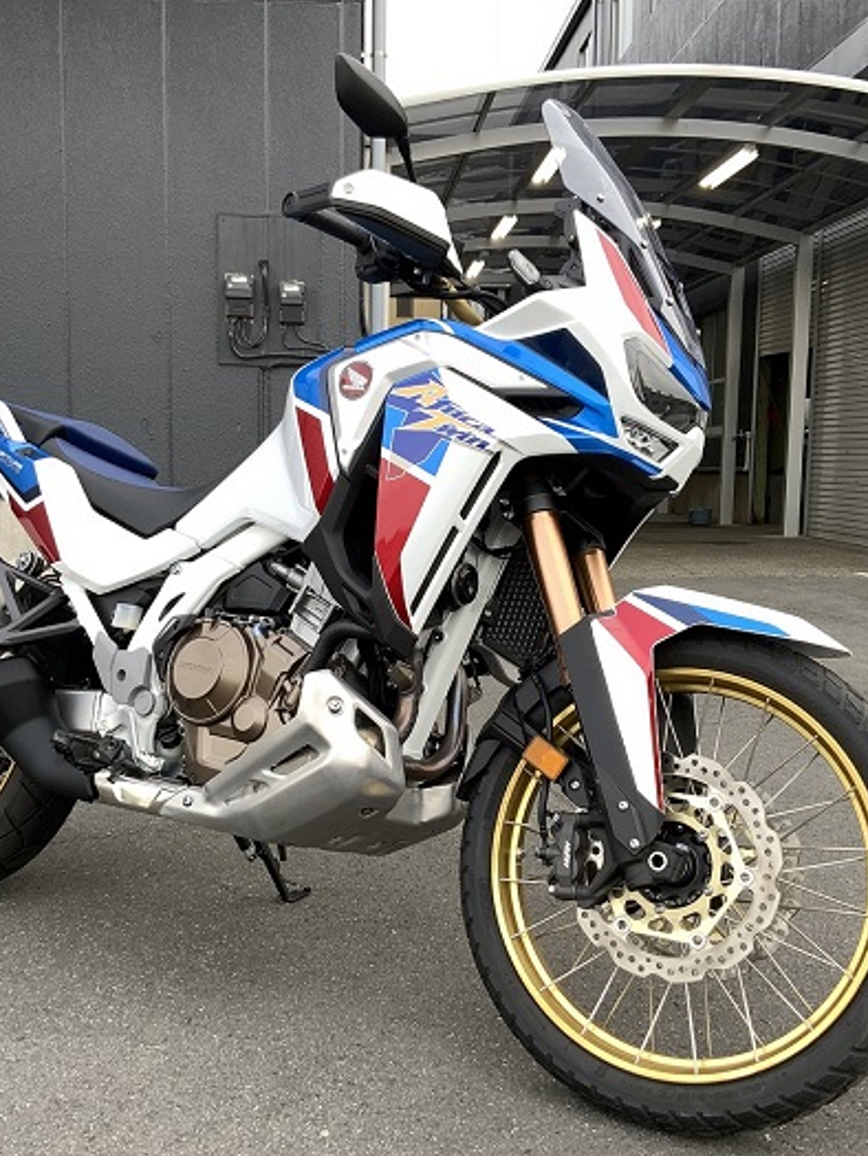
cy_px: 578
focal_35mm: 39
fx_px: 1303
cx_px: 432
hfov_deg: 36.8
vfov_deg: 47.9
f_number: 1.8
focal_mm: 3
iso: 25
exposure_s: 1/122
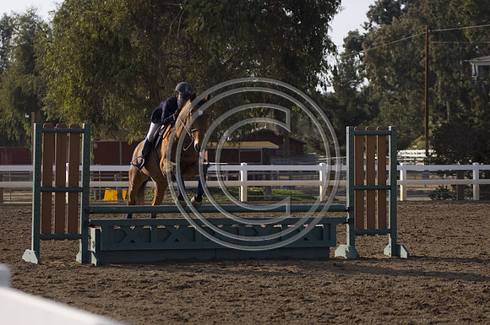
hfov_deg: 17.1
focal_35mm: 120
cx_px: 245
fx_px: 1631
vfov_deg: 11.4
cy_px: 162
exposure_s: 1/1250
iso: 200
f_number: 2.8
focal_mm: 80
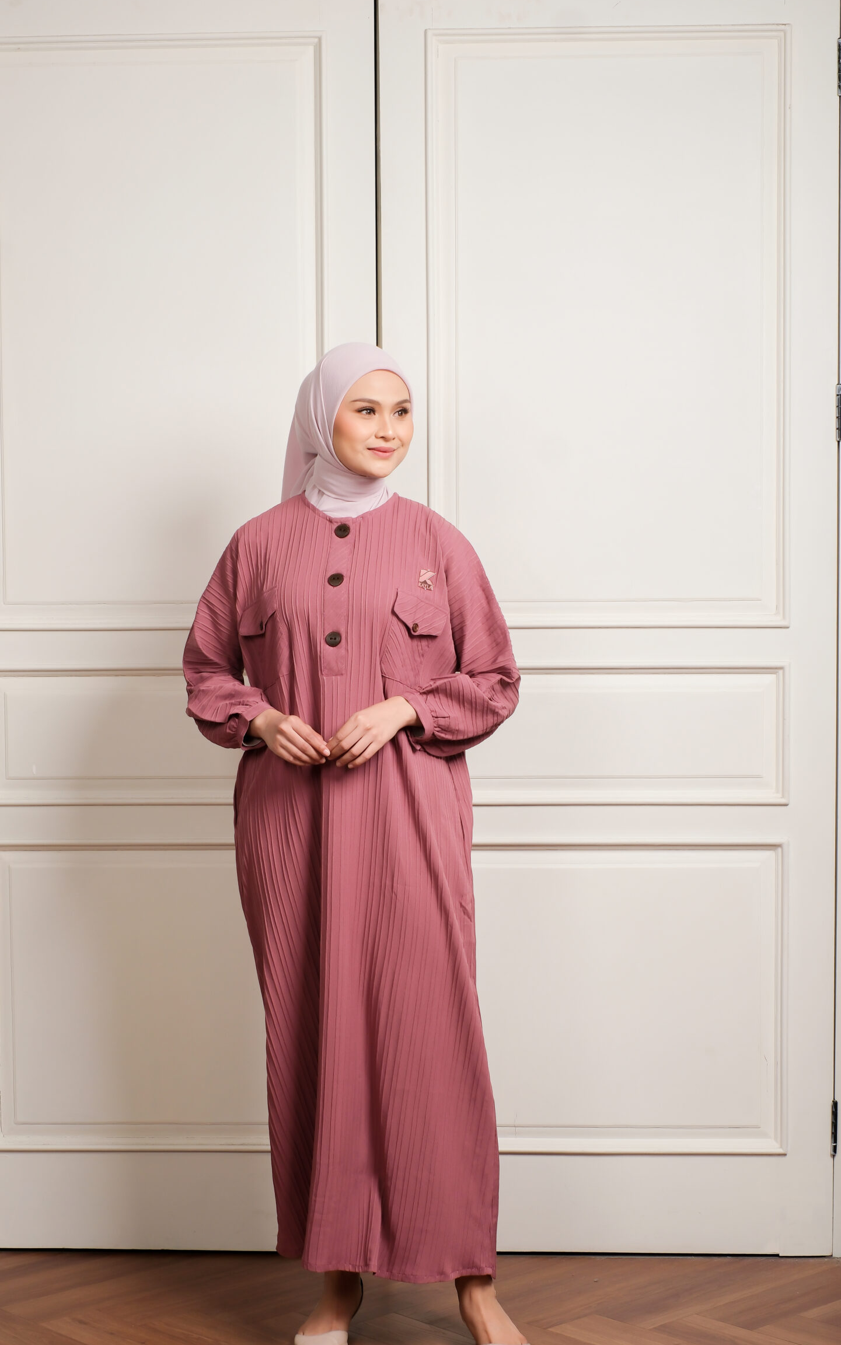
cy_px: 729
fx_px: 2200
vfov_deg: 34.0
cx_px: 381
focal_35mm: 60
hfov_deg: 21.6
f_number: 8
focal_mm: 35
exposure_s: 1/200
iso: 250
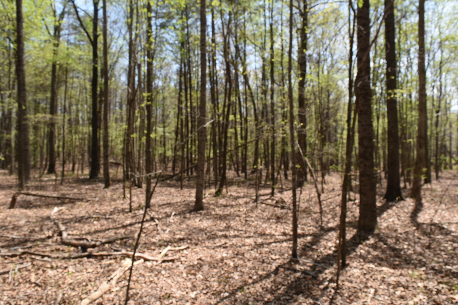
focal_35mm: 27
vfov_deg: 47.9
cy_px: 152
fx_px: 343
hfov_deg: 67.4
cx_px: 229
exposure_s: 1/250
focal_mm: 18
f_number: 8
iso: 200
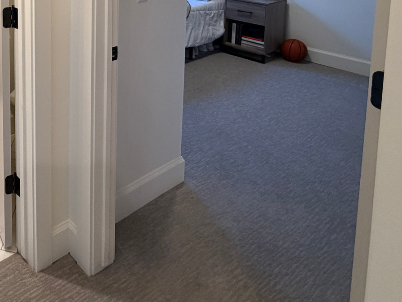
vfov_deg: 36.8
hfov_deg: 49.5
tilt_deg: -6.0
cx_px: 29
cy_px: -36
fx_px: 372
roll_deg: +0.3
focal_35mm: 32
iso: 200
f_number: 2.2
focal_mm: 2.22
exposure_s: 1/60
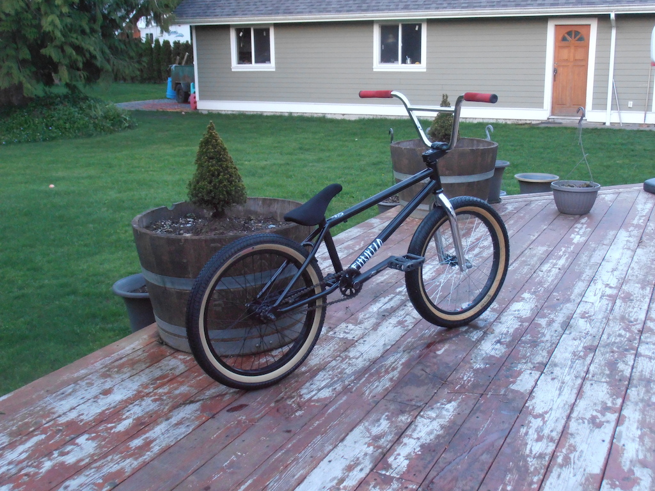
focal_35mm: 44
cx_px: 328
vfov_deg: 32.9
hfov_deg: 42.9
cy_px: 246
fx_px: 833
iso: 400
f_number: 4.2
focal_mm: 7.87
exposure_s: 1/2
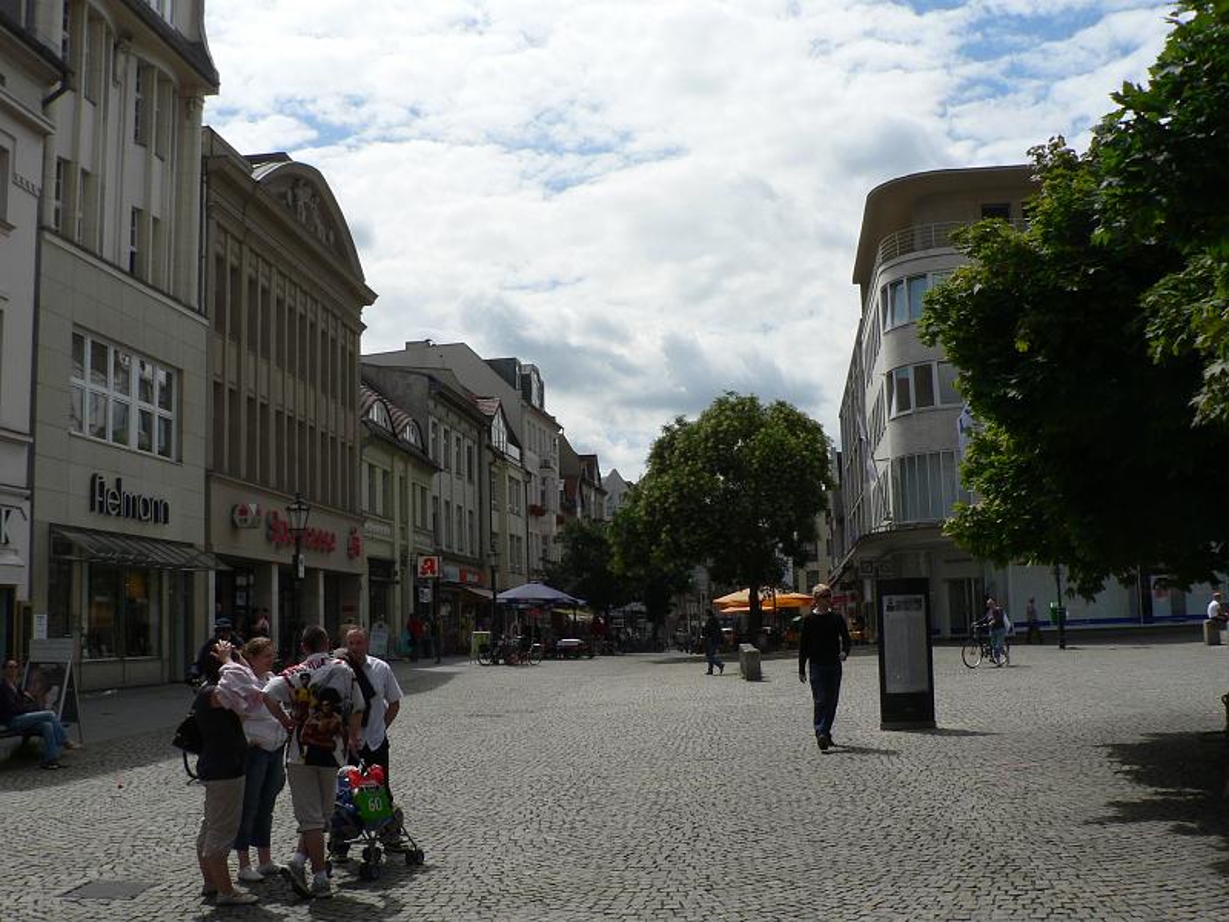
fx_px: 1278
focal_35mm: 36
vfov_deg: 39.7
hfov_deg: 51.4
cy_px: 461
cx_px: 614
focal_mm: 6
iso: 80
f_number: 5.6
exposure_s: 1/800
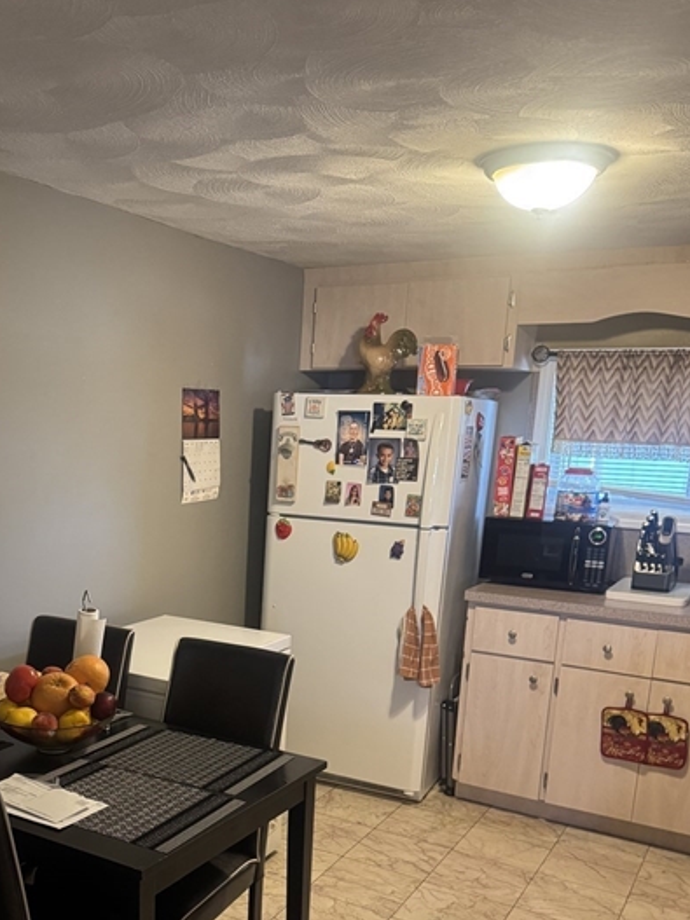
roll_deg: -0.4
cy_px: 644
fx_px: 931
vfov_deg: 51.2
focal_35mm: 35
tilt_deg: -14.0
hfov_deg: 39.9
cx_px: 204
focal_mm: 6.76
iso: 500
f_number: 1.78
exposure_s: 1/60
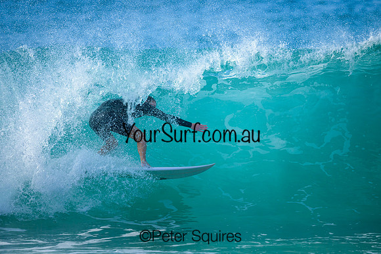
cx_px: 190
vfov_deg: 1.7
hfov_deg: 2.6
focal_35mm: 800
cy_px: 127
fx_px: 8468
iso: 500
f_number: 6.3
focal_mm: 800
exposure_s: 1/2500
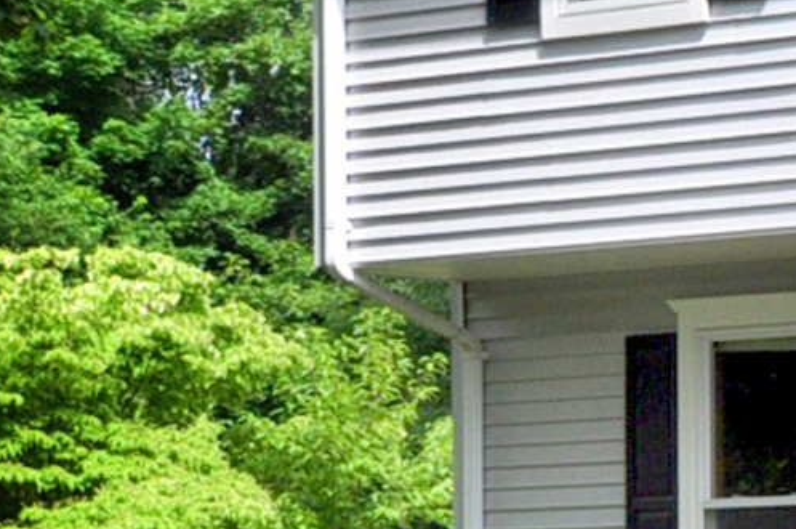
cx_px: 2279
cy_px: 600
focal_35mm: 175
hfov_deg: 9.5
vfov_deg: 7.8
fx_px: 3864
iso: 250
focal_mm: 20
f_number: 9
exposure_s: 1/320
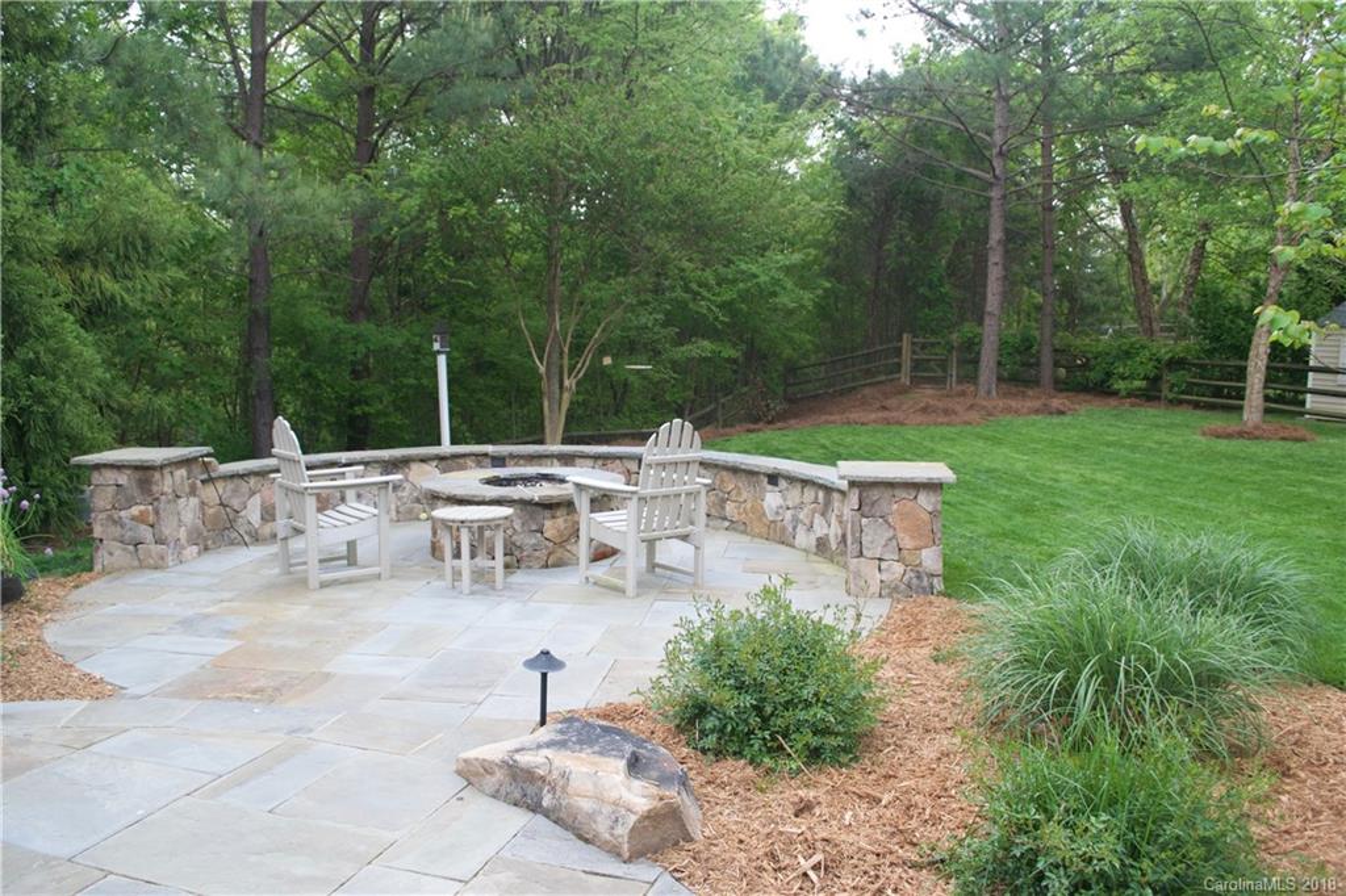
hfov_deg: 67.4
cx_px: 673
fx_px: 1009
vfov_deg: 47.9
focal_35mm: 27
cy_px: 448
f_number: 5
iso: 400
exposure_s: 1/100
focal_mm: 18
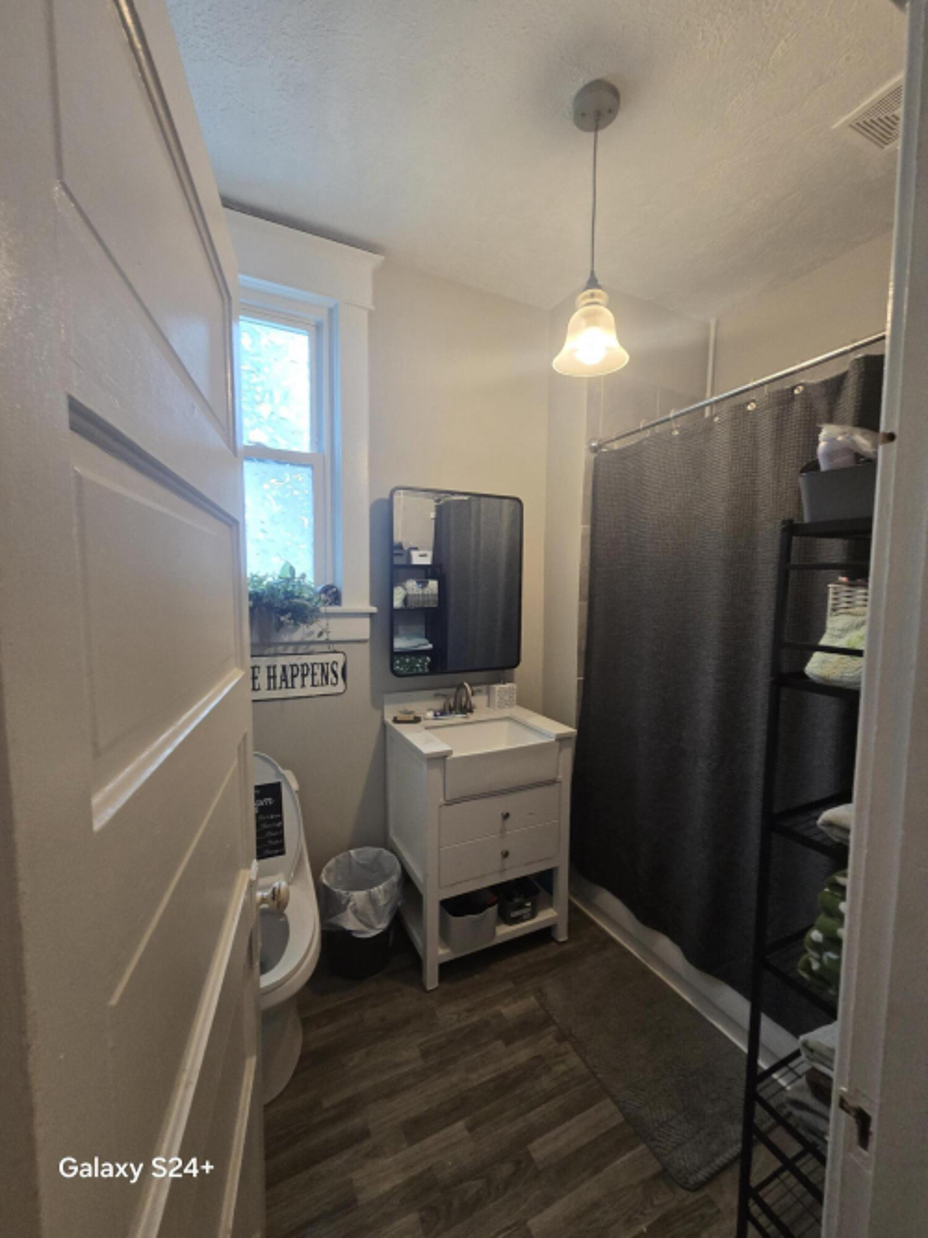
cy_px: 619
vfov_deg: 106.2
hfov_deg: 89.9
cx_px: 464
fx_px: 465
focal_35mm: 13
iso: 320
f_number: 2.2
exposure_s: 1/60
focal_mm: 2.2
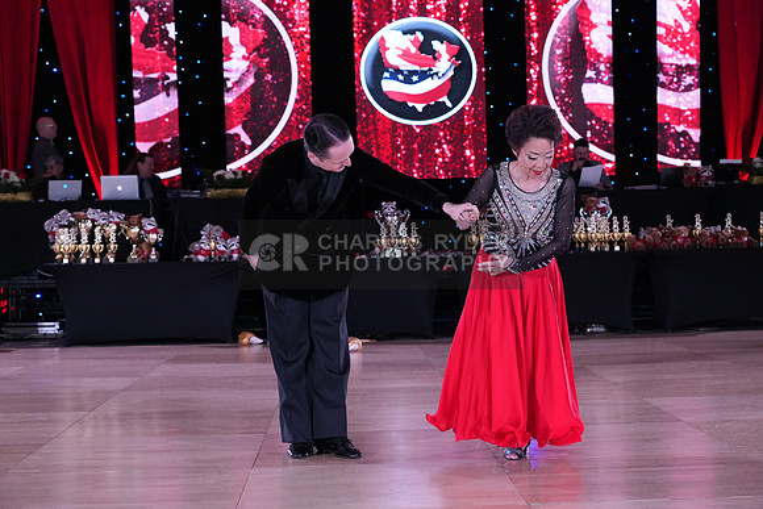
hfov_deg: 31.0
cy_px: 254
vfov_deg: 20.9
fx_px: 1378
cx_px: 382
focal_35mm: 65
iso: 2500
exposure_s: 1/250
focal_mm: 65
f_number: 5
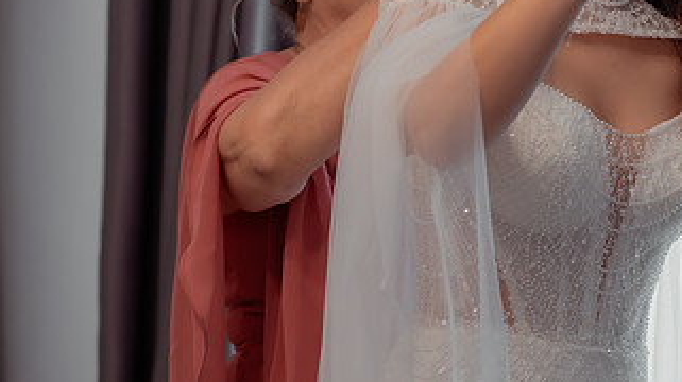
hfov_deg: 13.3
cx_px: 608
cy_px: 74
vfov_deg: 7.5
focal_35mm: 161
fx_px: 2909
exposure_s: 1/250
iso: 1600
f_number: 3.5
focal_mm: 85
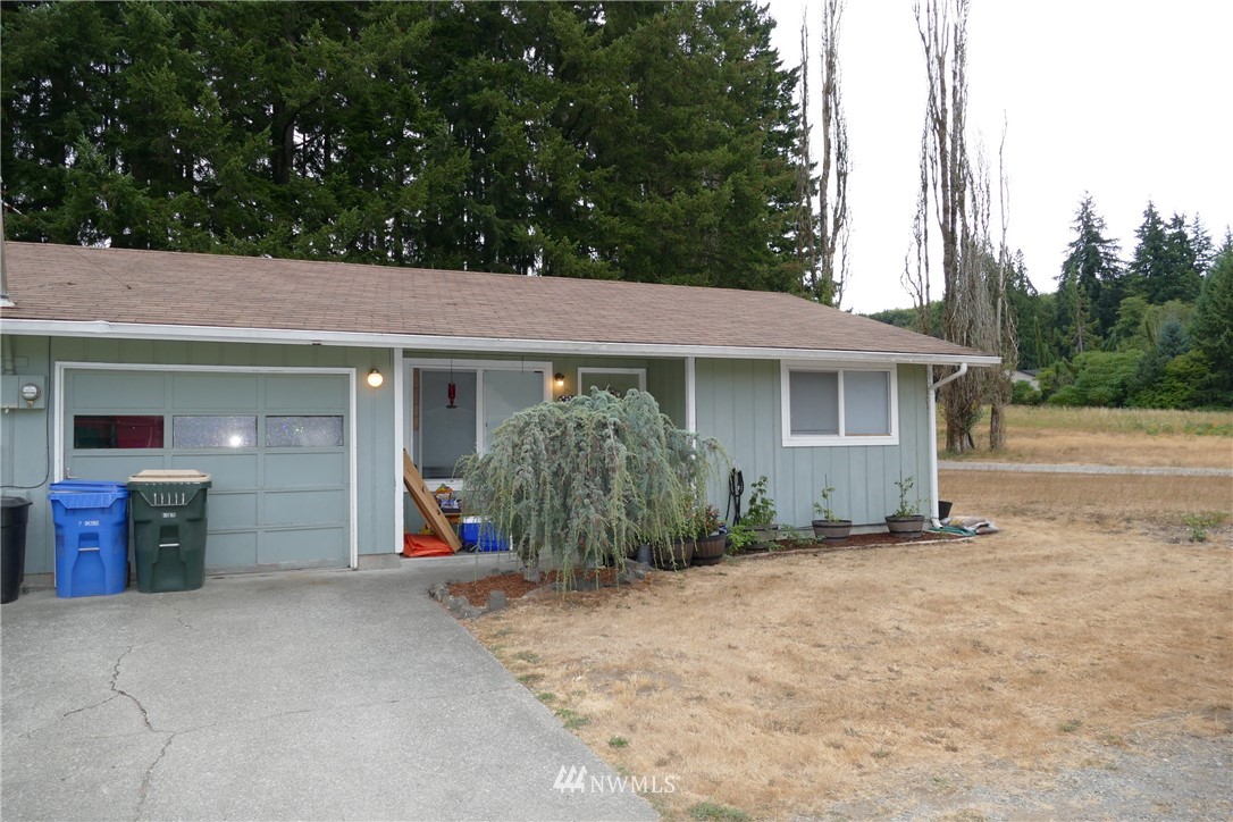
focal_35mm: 25
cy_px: 411
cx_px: 616
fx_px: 856
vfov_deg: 51.3
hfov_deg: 71.5
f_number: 2.8
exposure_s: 1/400
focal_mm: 9.12
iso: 125
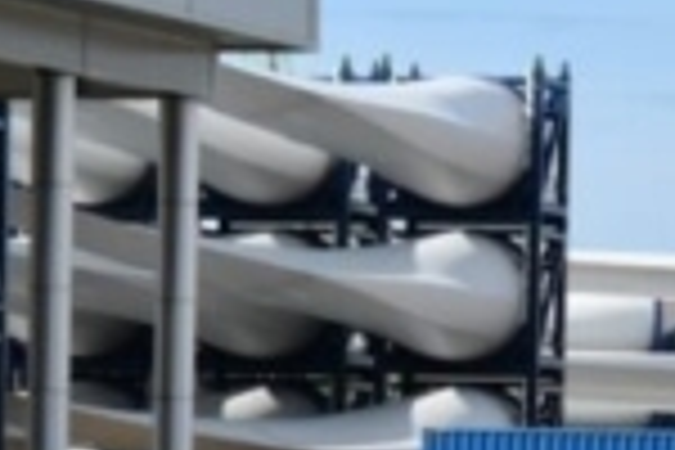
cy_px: 279
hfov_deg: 5.8
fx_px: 6621
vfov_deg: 3.9
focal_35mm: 353
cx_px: 450
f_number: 6.3
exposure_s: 1/1600
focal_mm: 55
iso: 400
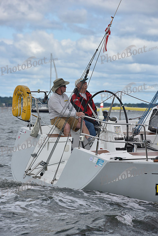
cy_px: 118
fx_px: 1316
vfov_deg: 10.3
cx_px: 79
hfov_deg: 6.9
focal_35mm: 200
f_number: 9
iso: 250
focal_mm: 200
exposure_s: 1/800
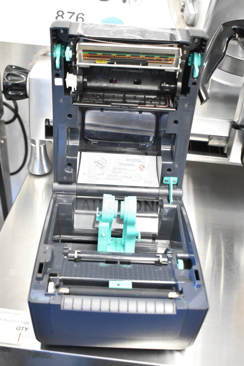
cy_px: 183
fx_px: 457
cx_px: 122
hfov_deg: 29.9
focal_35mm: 45
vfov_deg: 43.6
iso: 2800
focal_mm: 30
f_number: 4.2
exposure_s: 1/50
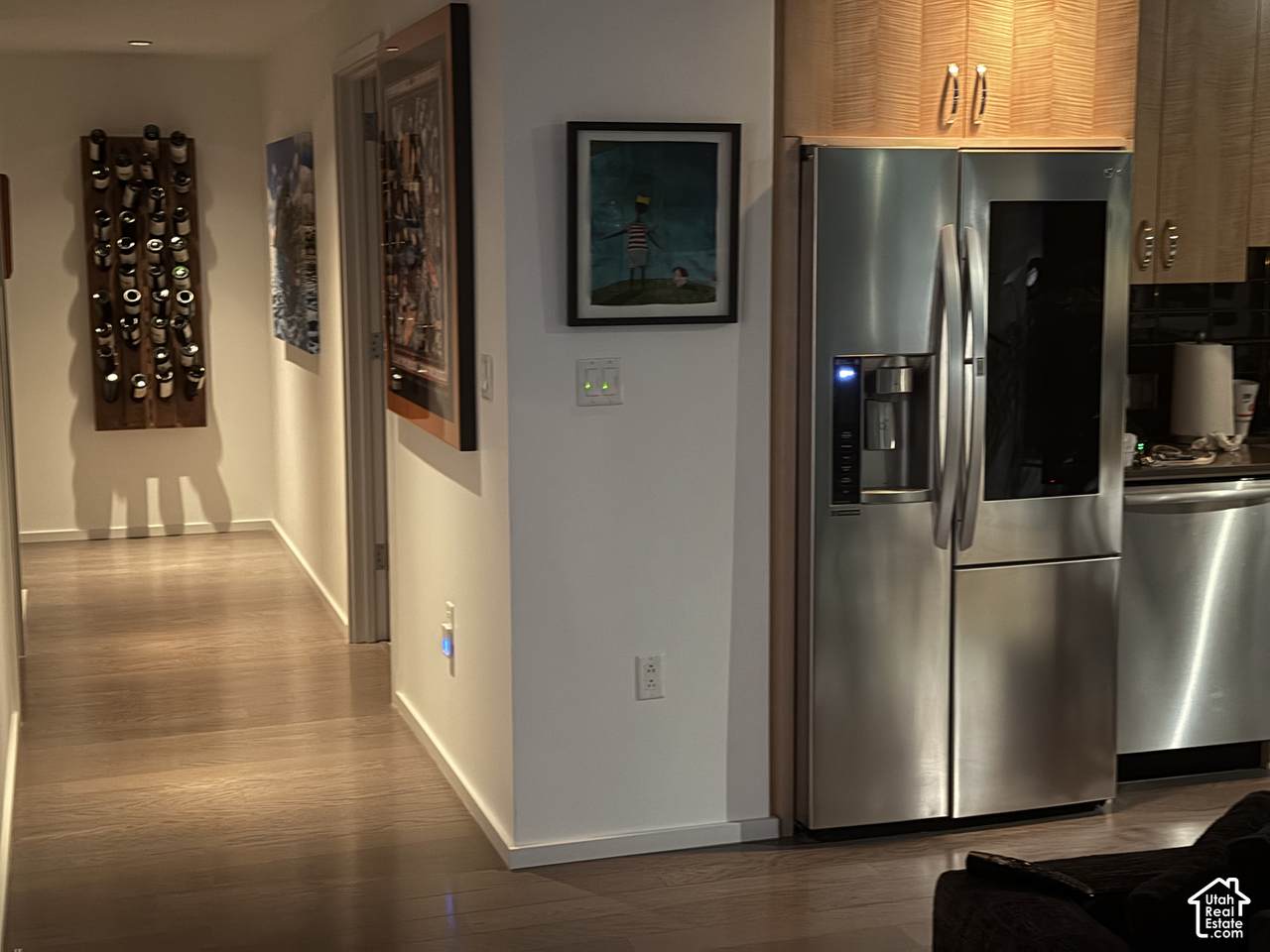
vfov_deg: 30.3
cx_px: 635
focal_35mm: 48
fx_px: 1761
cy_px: 476
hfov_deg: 39.7
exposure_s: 1/5
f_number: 1.78
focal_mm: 6.76
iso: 400
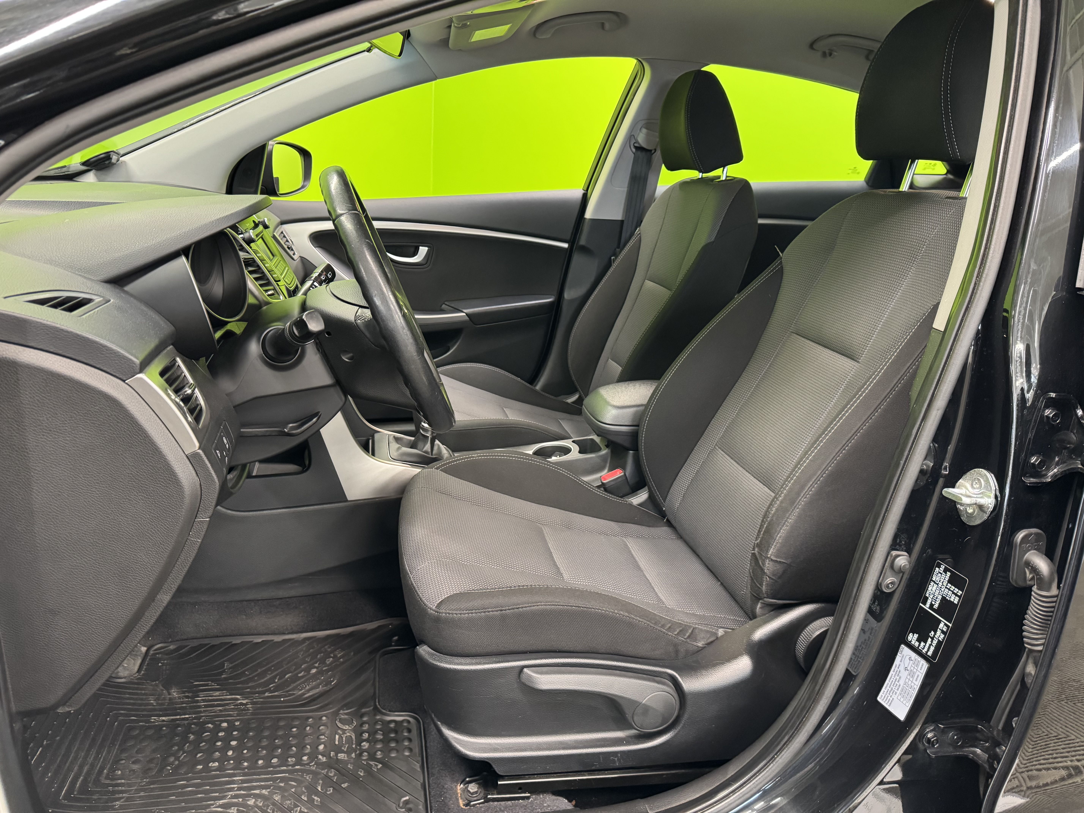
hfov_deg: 71.6
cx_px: 542
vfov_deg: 56.8
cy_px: 406
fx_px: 752
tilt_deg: -18.3
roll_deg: -3.6
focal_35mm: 24
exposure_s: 1/50
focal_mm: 6.76
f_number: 1.78
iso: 640
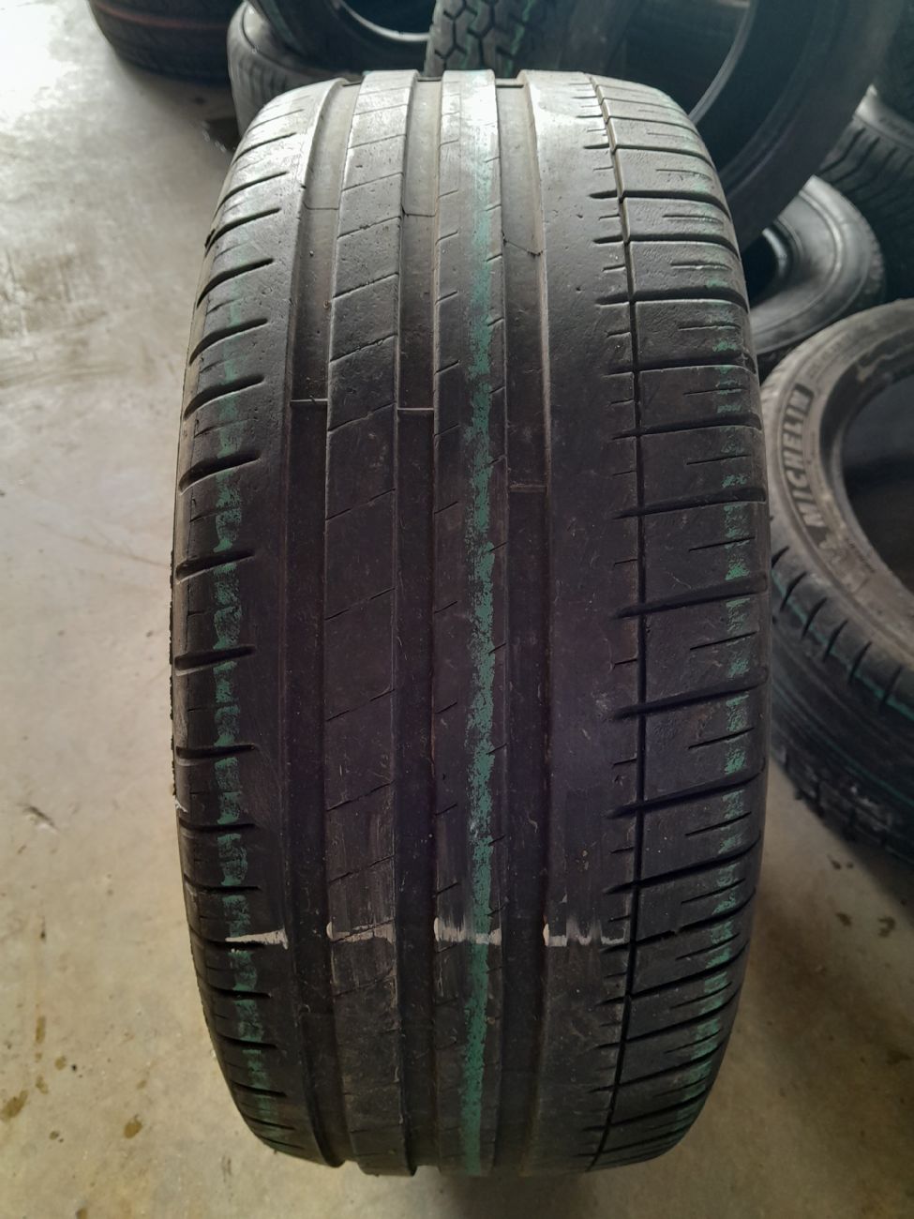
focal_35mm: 26
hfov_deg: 53.1
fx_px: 915
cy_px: 610
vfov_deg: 67.3
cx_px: 457
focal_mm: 3.98
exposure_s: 1/50
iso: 160
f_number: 1.8
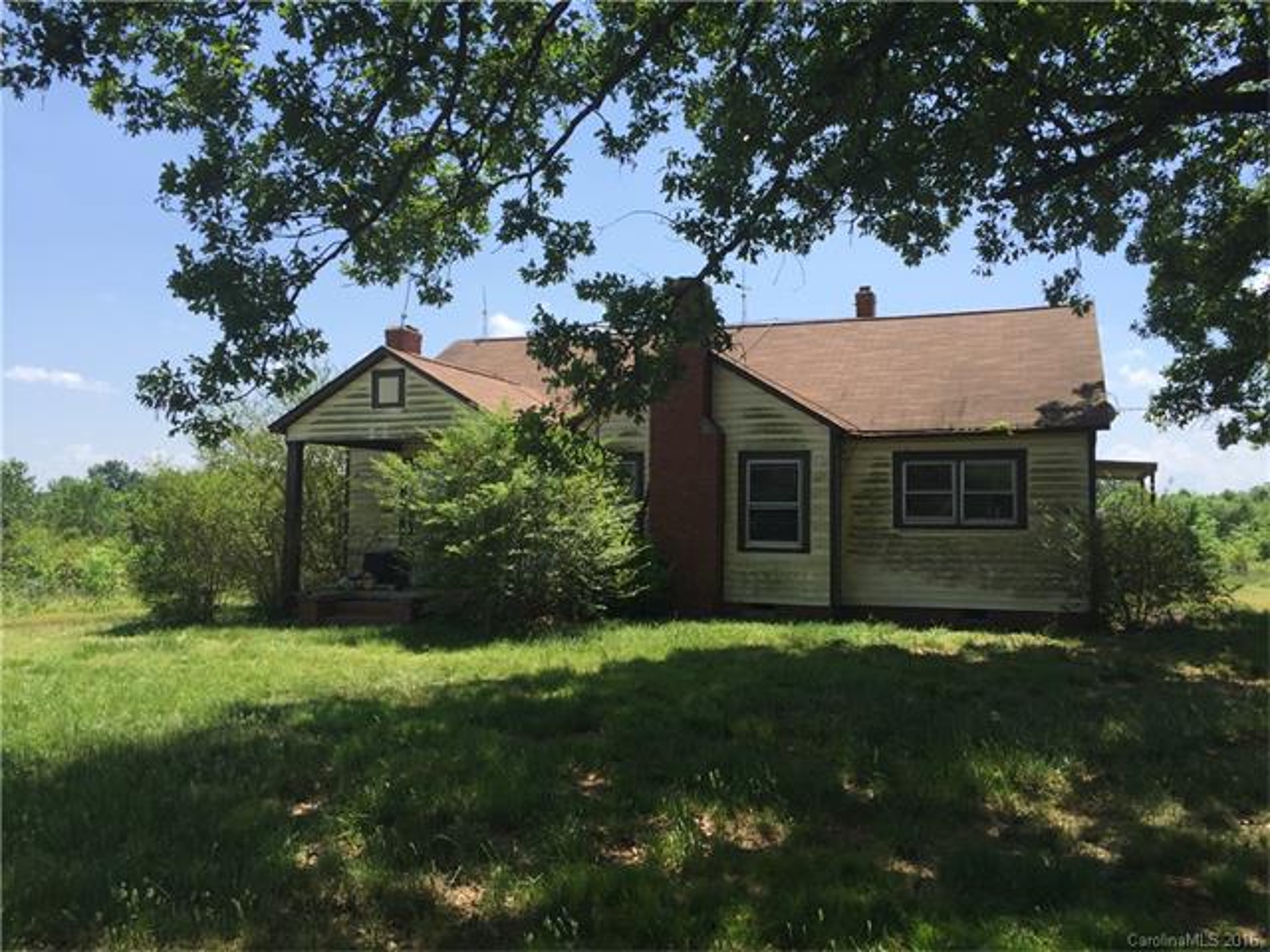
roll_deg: -1.1
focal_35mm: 29
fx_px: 1064
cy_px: 476
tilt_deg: +1.9
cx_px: 635
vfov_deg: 48.2
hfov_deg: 61.7
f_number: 2.2
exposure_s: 1/1582
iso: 32
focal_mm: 4.15
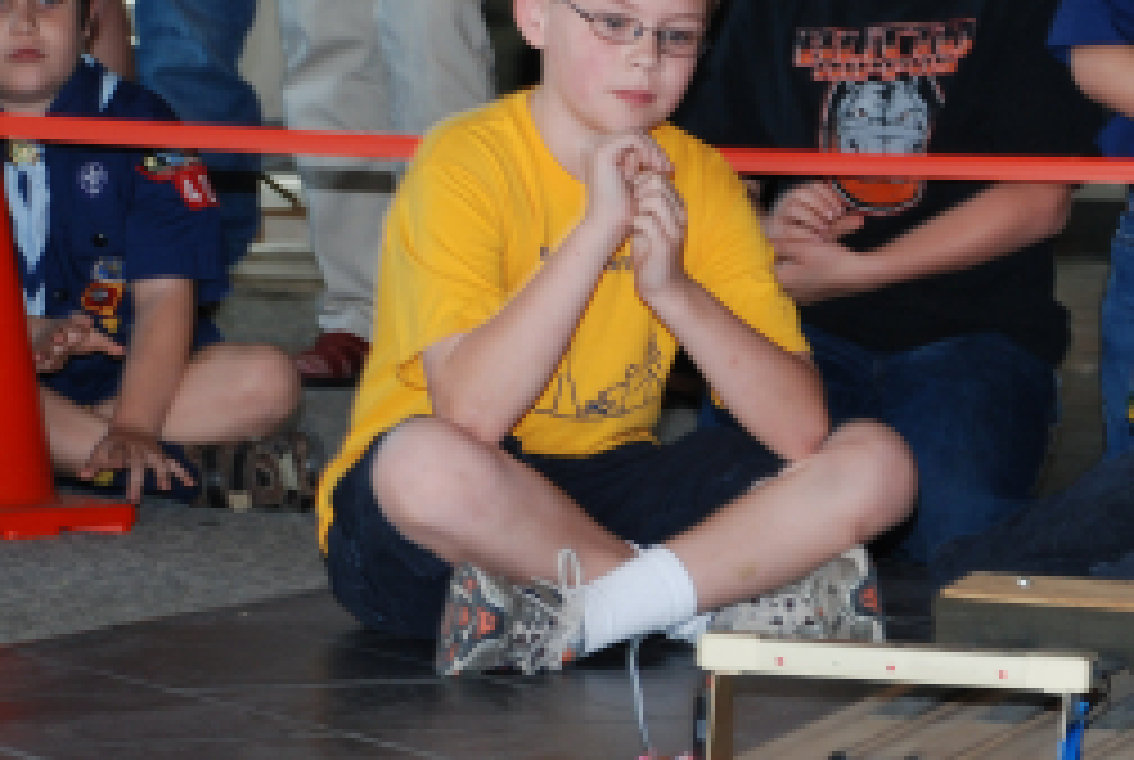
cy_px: 607
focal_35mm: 236
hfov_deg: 8.7
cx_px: 945
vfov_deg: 5.8
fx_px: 7447
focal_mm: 62
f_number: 5.3
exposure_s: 1/60
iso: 220
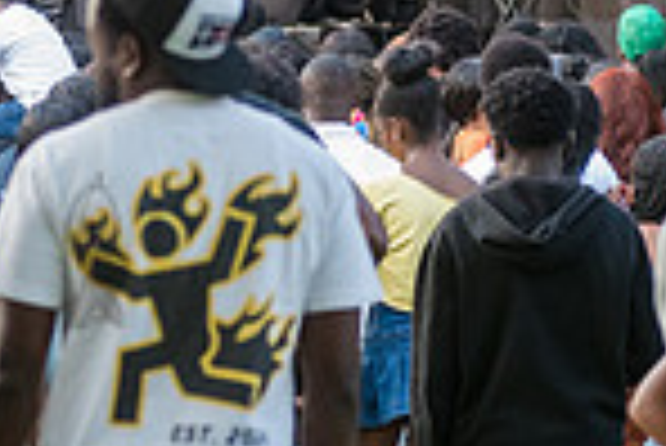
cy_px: -187
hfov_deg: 4.9
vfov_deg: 3.3
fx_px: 7722
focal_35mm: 417
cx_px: 94
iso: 2000
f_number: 4
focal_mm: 105
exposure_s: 1/400
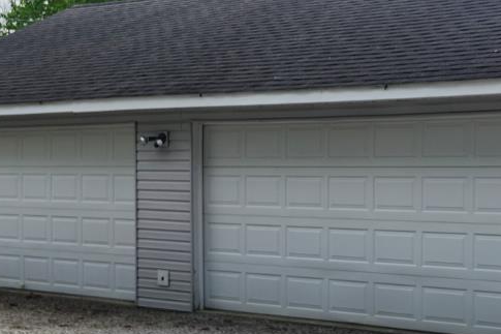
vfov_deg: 18.3
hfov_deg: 26.6
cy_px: 233
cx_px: 436
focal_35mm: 74
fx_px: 1029
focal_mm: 5.54
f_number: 1.8
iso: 25
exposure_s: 1/1265
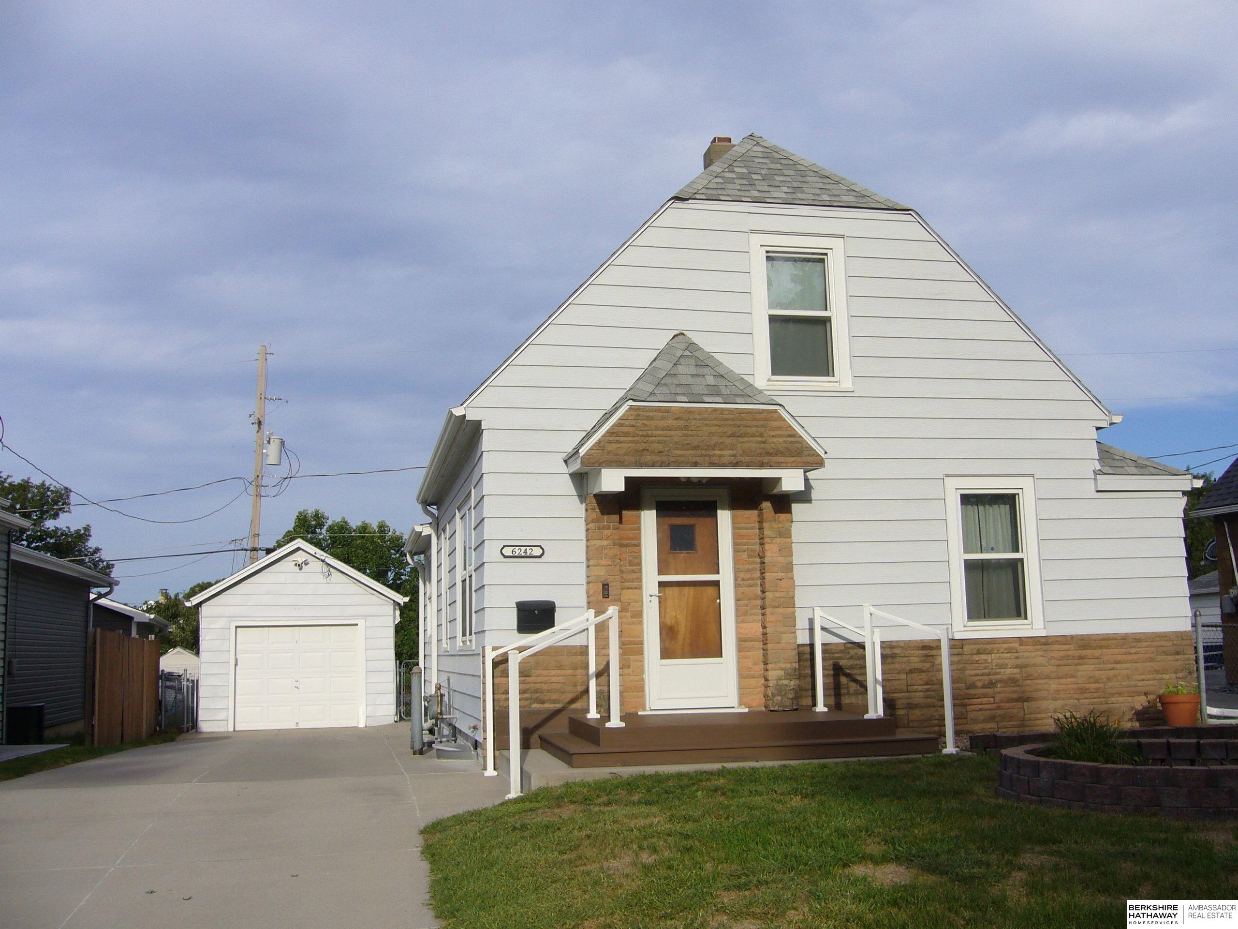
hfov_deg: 52.6
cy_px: 464
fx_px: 1252
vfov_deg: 40.7
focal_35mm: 35
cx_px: 619
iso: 80
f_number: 5.6
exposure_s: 1/400
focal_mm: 5.8
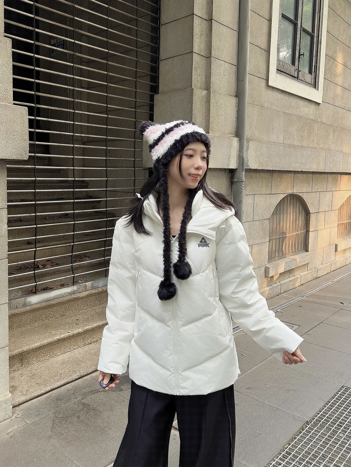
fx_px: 351
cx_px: 176
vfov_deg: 67.3
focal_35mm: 26
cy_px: 234
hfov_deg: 53.1
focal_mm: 5.7
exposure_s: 1/121
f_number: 1.5
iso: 64
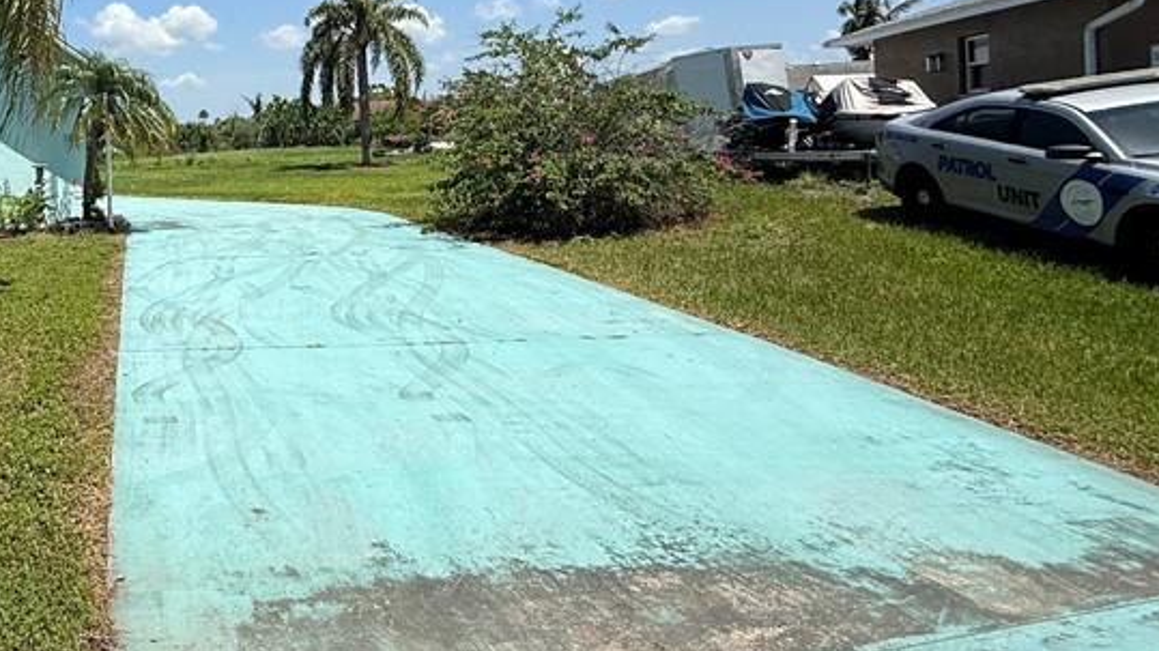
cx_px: 114
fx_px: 891
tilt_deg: +1.9
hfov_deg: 56.8
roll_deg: +1.4
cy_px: 144
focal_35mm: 29
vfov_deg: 38.8
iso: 50
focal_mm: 2.22
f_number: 2.2
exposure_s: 1/2976
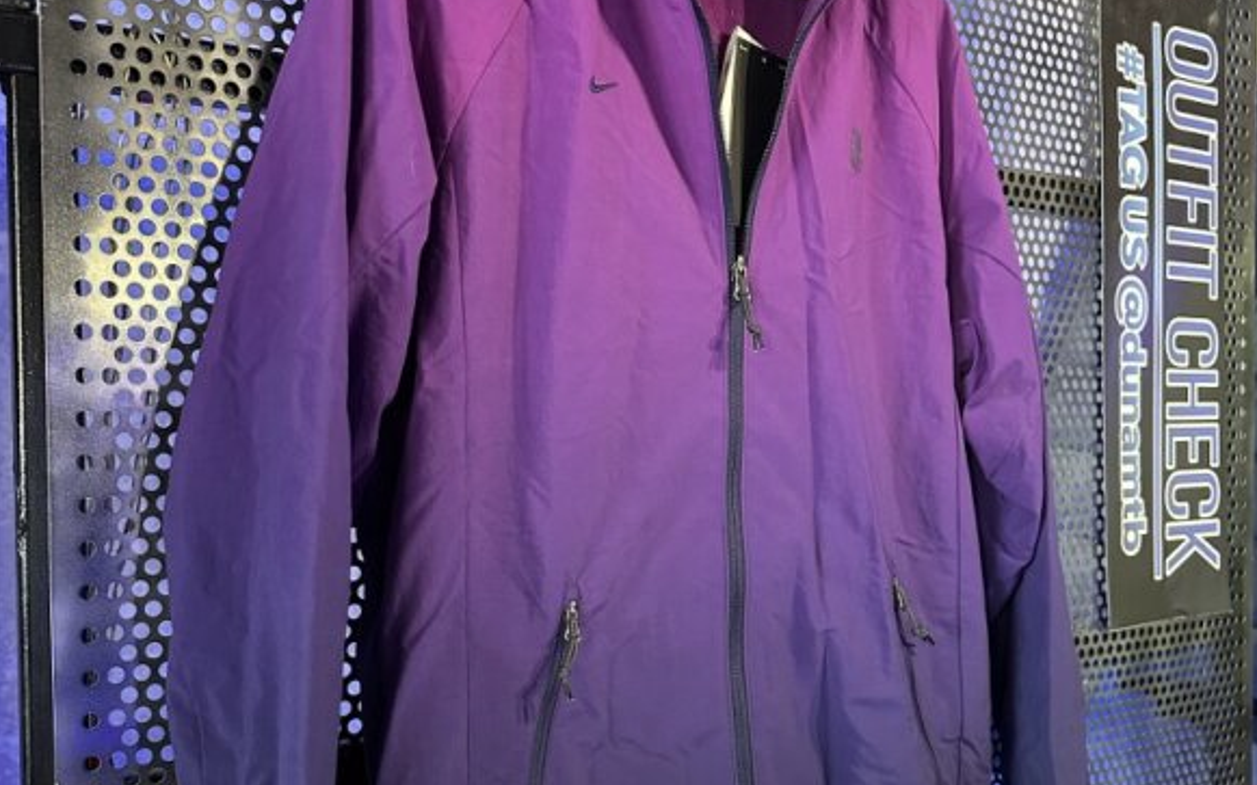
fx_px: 1199
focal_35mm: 35
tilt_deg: -2.1
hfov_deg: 55.3
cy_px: 474
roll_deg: +1.5
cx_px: 632
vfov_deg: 36.1
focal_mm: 6.86
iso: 640
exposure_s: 1/60
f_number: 1.78
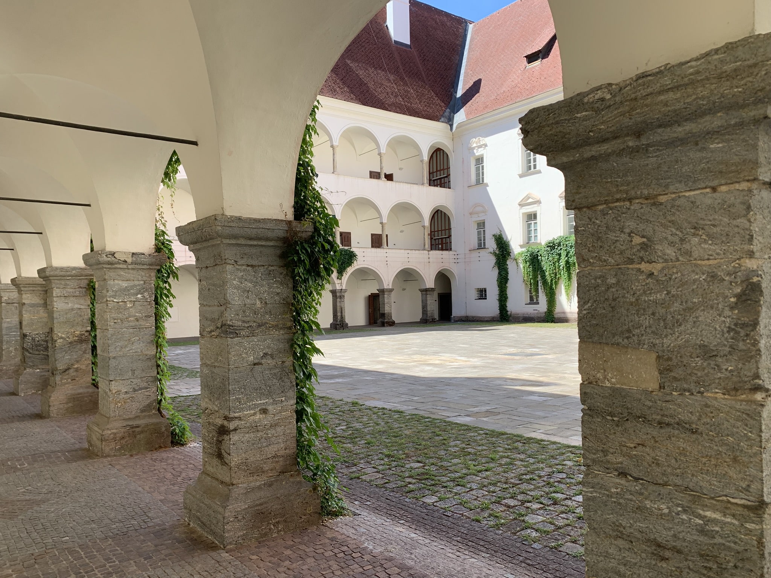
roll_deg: -0.1
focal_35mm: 26
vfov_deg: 53.1
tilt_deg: +0.2
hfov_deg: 67.3
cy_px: 289
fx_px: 579
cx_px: 386
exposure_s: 1/520
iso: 25
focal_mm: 4.25
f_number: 1.8
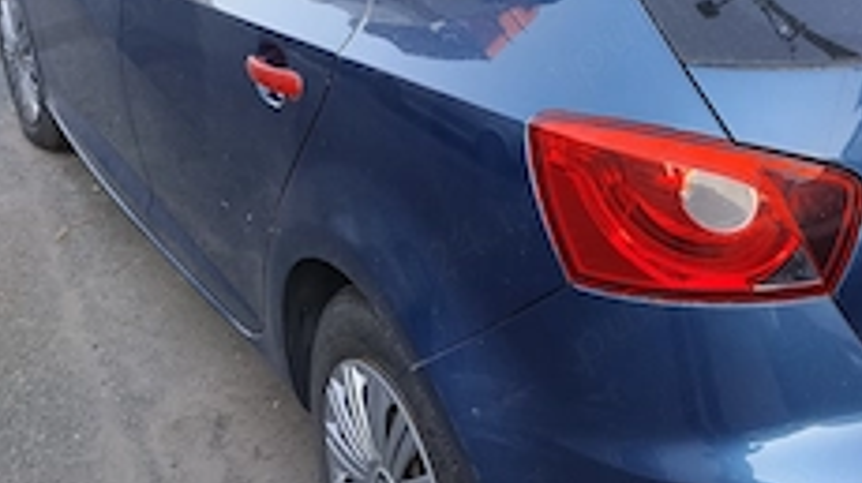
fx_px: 1256
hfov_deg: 37.6
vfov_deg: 21.3
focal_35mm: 55
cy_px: 49
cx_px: 558
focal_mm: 4.22
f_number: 1.8
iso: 50
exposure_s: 1/109
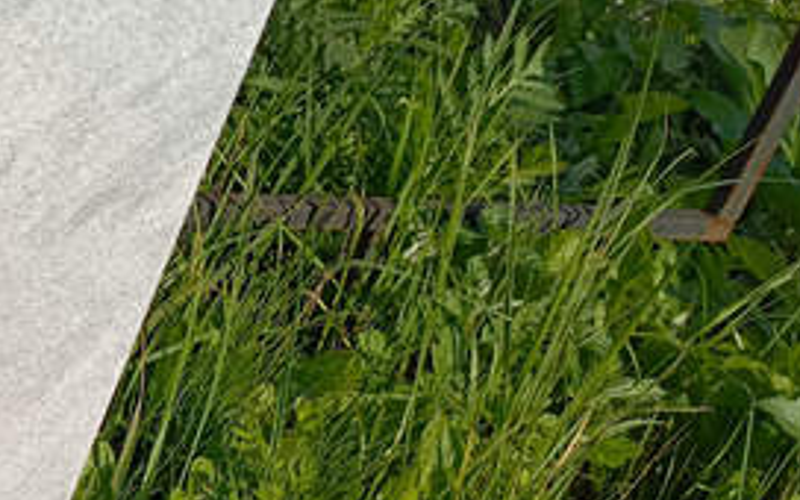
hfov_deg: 23.2
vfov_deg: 16.4
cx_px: -265
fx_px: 1701
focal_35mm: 78
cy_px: 503
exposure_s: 1/1517
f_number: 1.69
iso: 119
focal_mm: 4.76
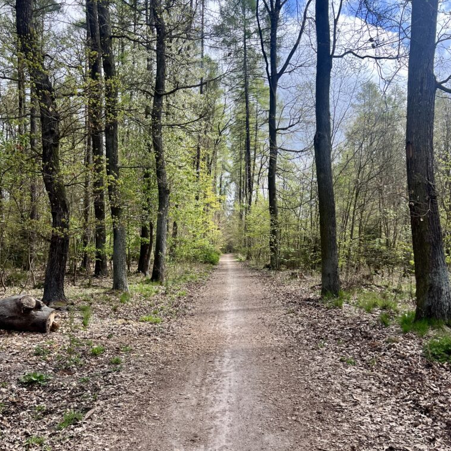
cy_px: 277
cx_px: 223
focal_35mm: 31
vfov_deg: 52.1
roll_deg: +3.6
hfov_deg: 52.5
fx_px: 457
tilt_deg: -5.6
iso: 50
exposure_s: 1/1000
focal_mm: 5.7
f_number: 1.5
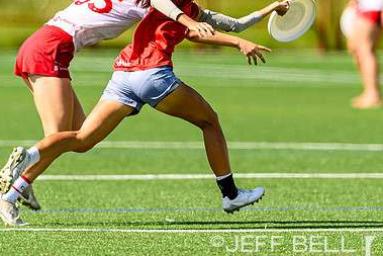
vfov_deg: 1.5
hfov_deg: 2.2
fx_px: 10046
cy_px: 82
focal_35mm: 944
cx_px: 159
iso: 100
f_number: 3.2
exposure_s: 1/1600
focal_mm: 400
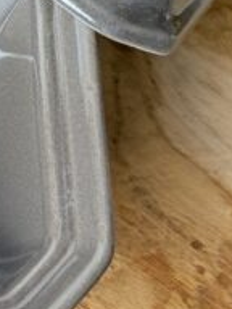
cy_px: 60
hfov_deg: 13.2
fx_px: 894
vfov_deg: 19.4
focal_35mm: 100
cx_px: -198
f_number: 1.78
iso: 250
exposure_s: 1/50
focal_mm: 6.76
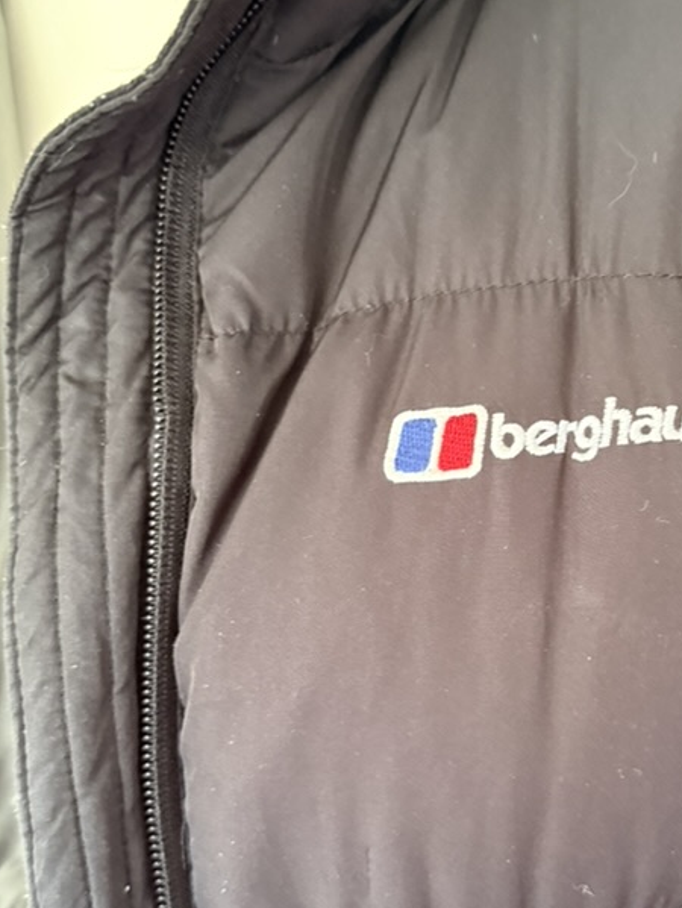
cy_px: 531
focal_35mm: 41
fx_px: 1076
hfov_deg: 34.5
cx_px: 509
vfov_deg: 45.6
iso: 1000
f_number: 1.78
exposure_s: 1/37
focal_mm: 6.76
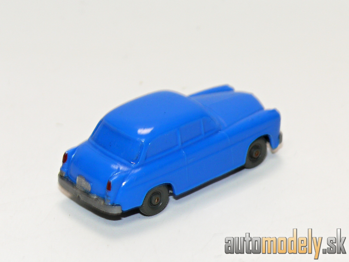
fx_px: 1583
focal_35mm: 157
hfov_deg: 12.6
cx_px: 174
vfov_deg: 9.5
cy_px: 131
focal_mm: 18.6
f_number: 4
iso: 100
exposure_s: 1/30
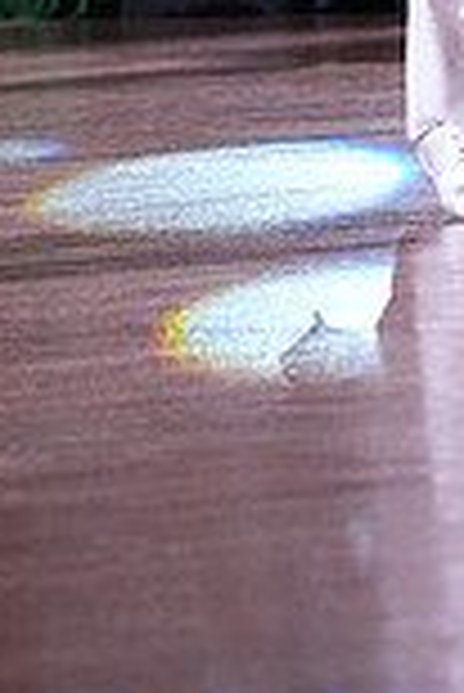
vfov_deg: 3.0
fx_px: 13078
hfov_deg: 2.0
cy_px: -531
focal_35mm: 678
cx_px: 624
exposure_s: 1/400
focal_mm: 180
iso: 8000
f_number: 5.6
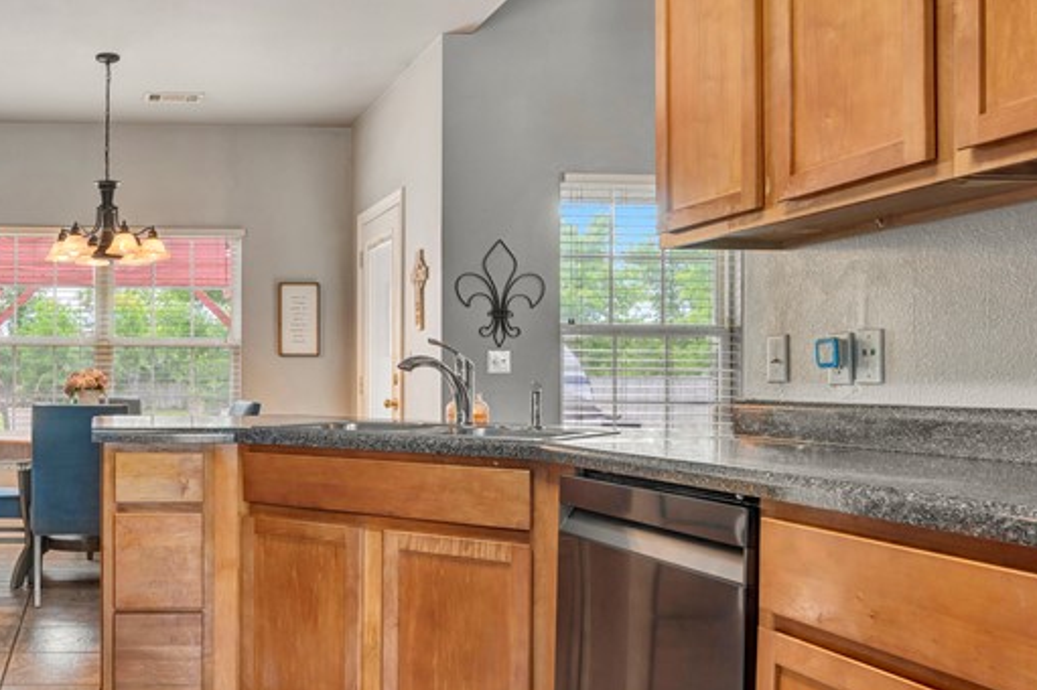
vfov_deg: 38.8
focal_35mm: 34
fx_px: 979
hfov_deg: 50.2
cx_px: 122
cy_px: 374
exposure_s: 1/4
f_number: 7.1
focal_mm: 16
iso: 80
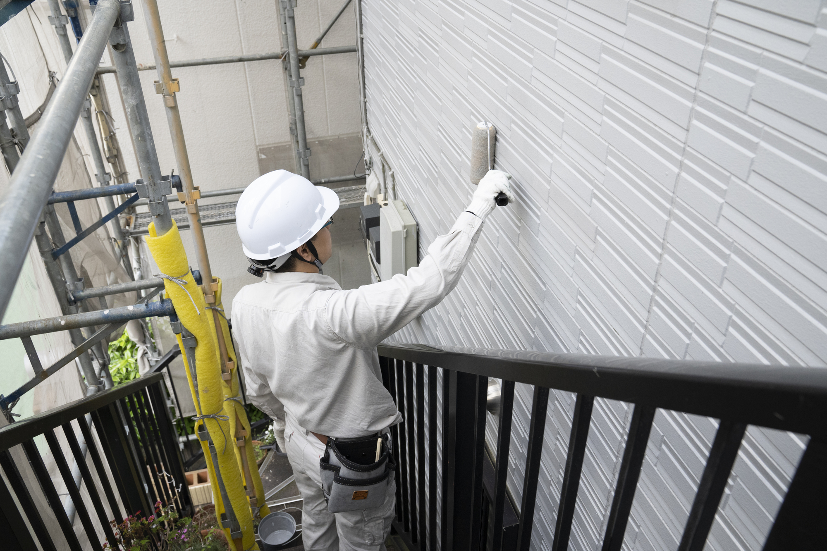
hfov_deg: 61.9
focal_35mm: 30
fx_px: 689
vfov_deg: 43.6
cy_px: 276
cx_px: 414
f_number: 6.3
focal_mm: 30
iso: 2000
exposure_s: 1/160
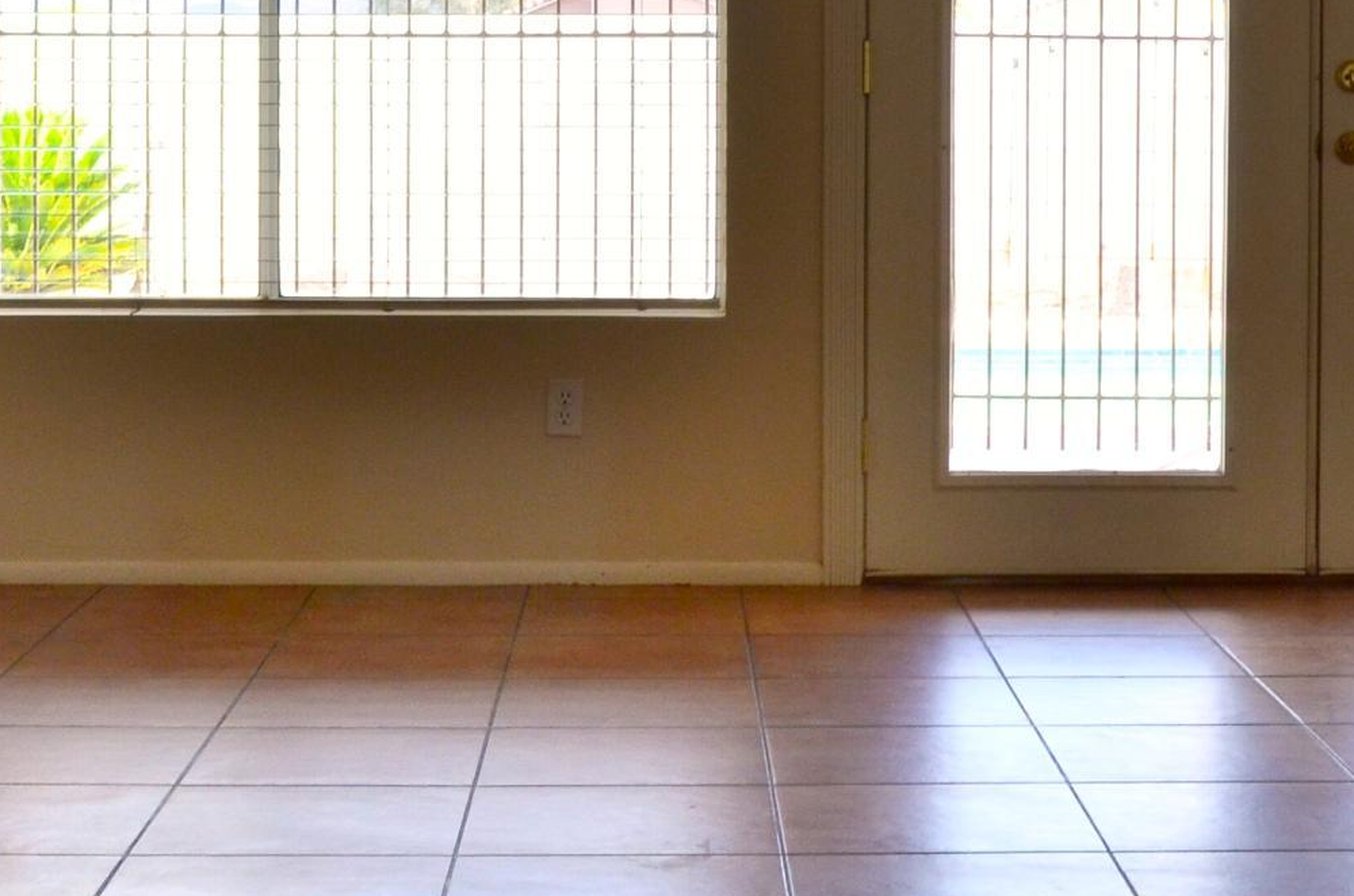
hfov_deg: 25.1
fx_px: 3040
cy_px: 156
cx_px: 793
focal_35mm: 81
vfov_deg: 16.6
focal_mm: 18
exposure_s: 1/50
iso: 400
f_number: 10
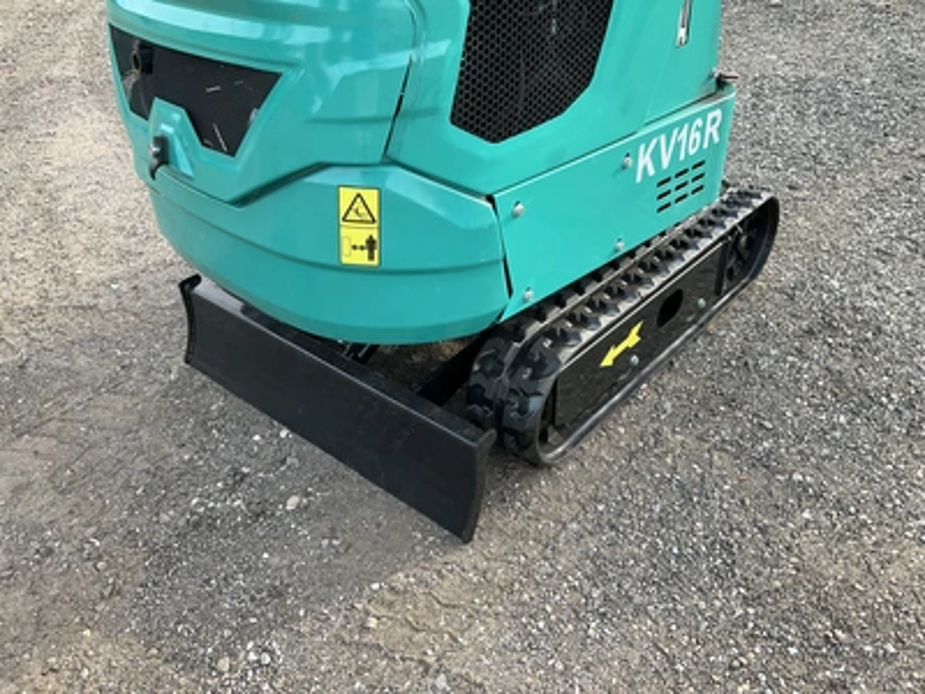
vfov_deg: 48.2
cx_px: 462
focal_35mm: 29
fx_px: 775
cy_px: 347
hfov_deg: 61.7
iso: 20
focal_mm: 3
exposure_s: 1/177
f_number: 1.8
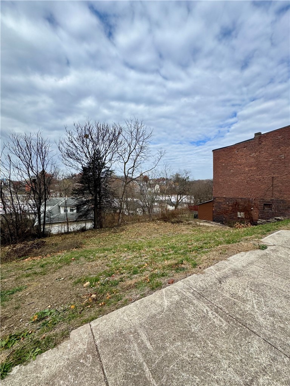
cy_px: 193
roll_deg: +0.4
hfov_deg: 85.7
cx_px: 145
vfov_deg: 102.1
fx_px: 156
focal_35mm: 14
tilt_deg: -0.5
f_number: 2.2
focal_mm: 2.22
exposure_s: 1/1449
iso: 50
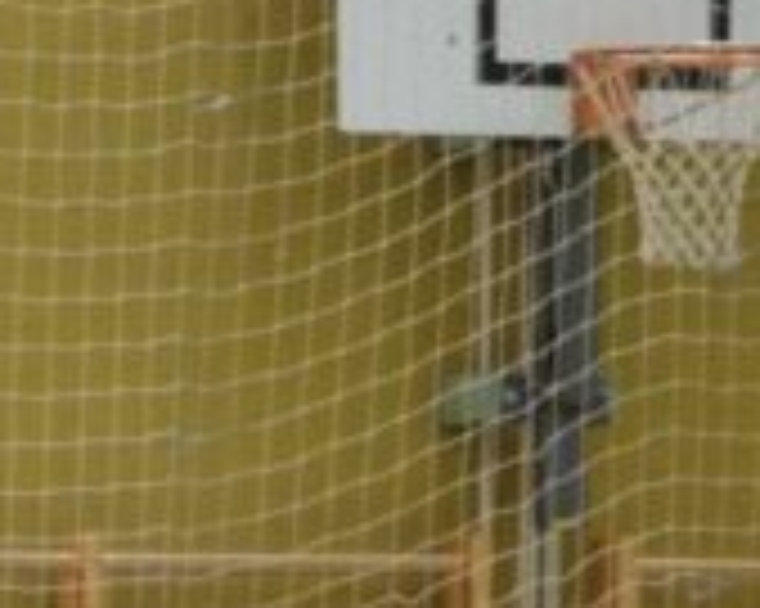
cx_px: -553
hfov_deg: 4.1
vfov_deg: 3.3
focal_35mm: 469
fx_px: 10540
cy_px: 1423
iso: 1600
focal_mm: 55
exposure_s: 1/200
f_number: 4
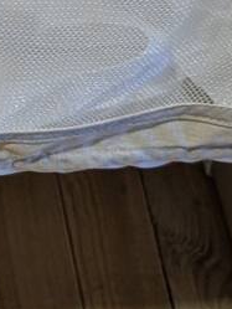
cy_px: -242
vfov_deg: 9.6
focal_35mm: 197
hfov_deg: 7.2
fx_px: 1759
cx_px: -299
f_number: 1.68
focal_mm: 6.9
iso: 79
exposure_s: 1/40.7
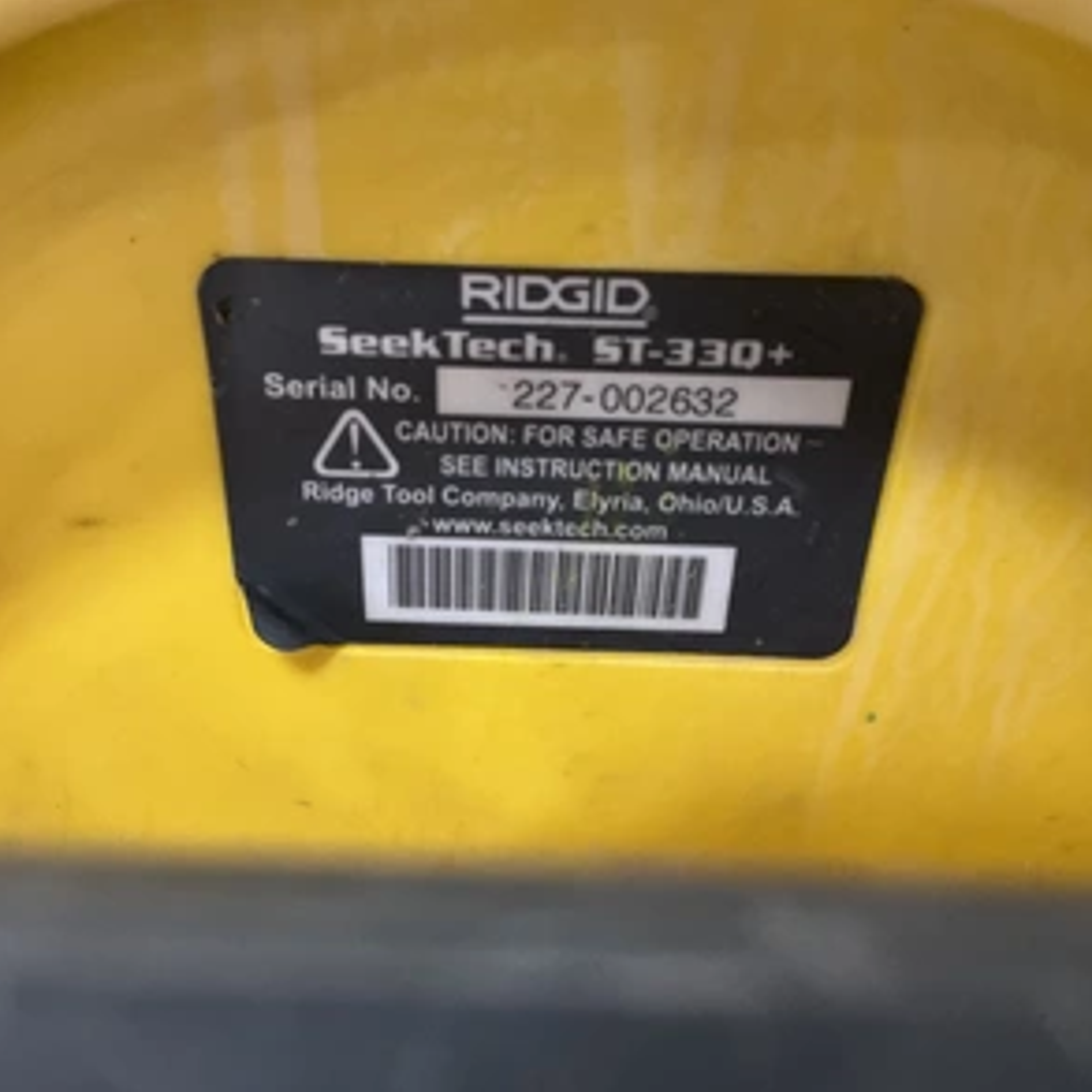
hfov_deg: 47.2
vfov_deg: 47.2
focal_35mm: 35
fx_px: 1249
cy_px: 555
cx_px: 529
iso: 320
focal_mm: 3
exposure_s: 1/40
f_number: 1.8
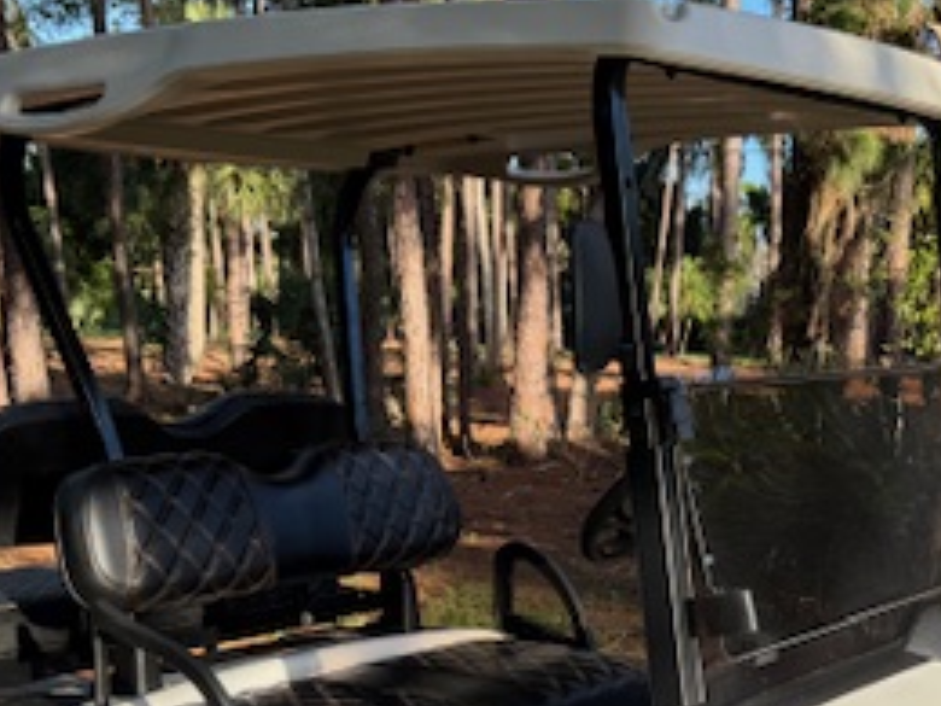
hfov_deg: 32.2
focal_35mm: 59
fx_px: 1604
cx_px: 684
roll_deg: -0.3
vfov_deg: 24.0
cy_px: 670
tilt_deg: -12.3
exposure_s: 1/888
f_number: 1.78
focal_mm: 6.76
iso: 80
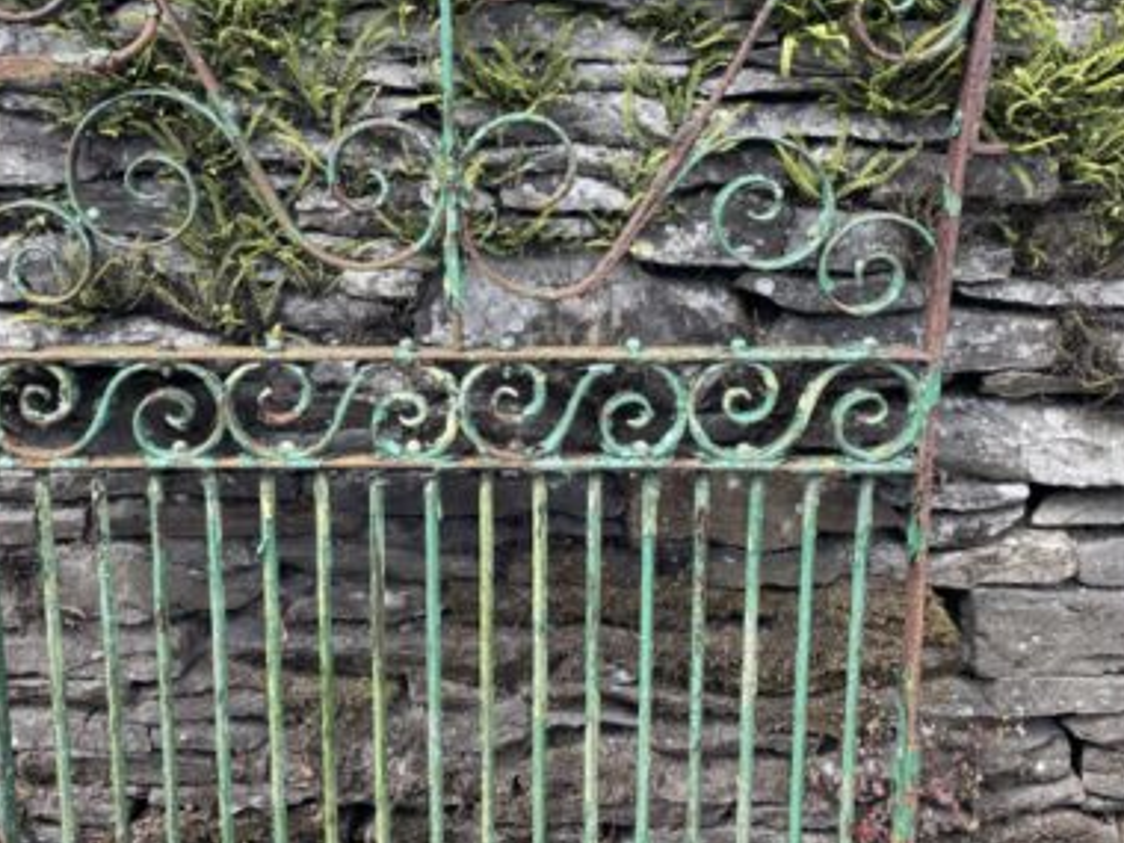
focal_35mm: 41
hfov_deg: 45.6
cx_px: 476
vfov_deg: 35.0
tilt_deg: -20.4
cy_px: 328
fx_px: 1331
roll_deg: -2.2
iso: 32
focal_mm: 4.2
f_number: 1.6
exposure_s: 1/527
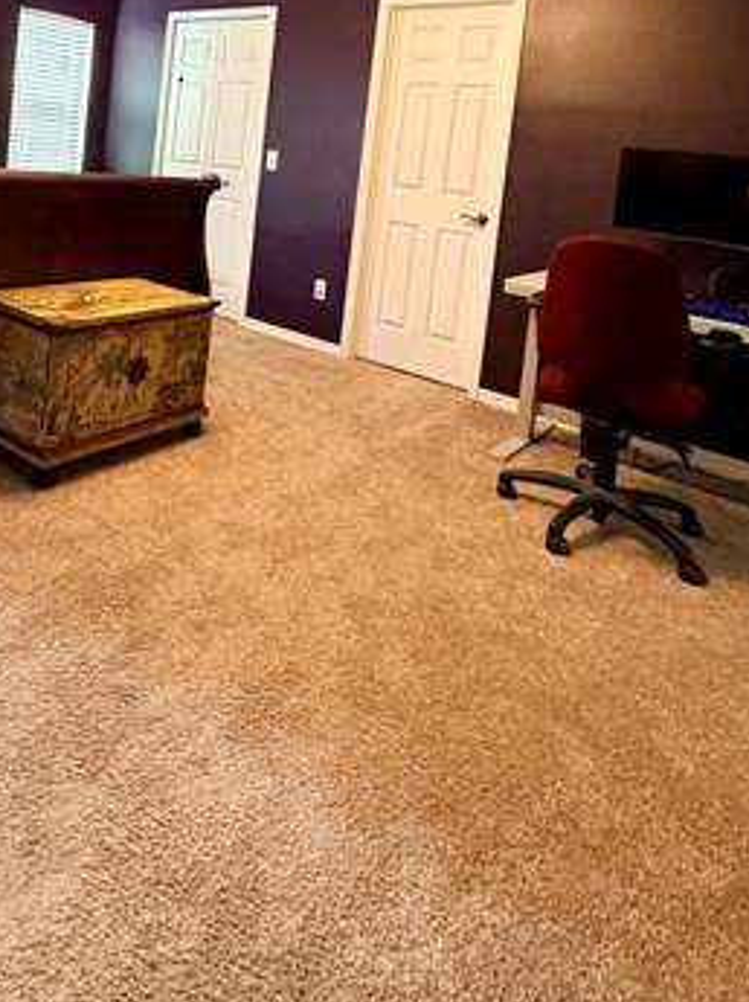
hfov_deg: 51.4
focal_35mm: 26
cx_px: 218
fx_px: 751
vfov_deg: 61.7
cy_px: 197
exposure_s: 1/60
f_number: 2.2
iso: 400
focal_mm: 2.22
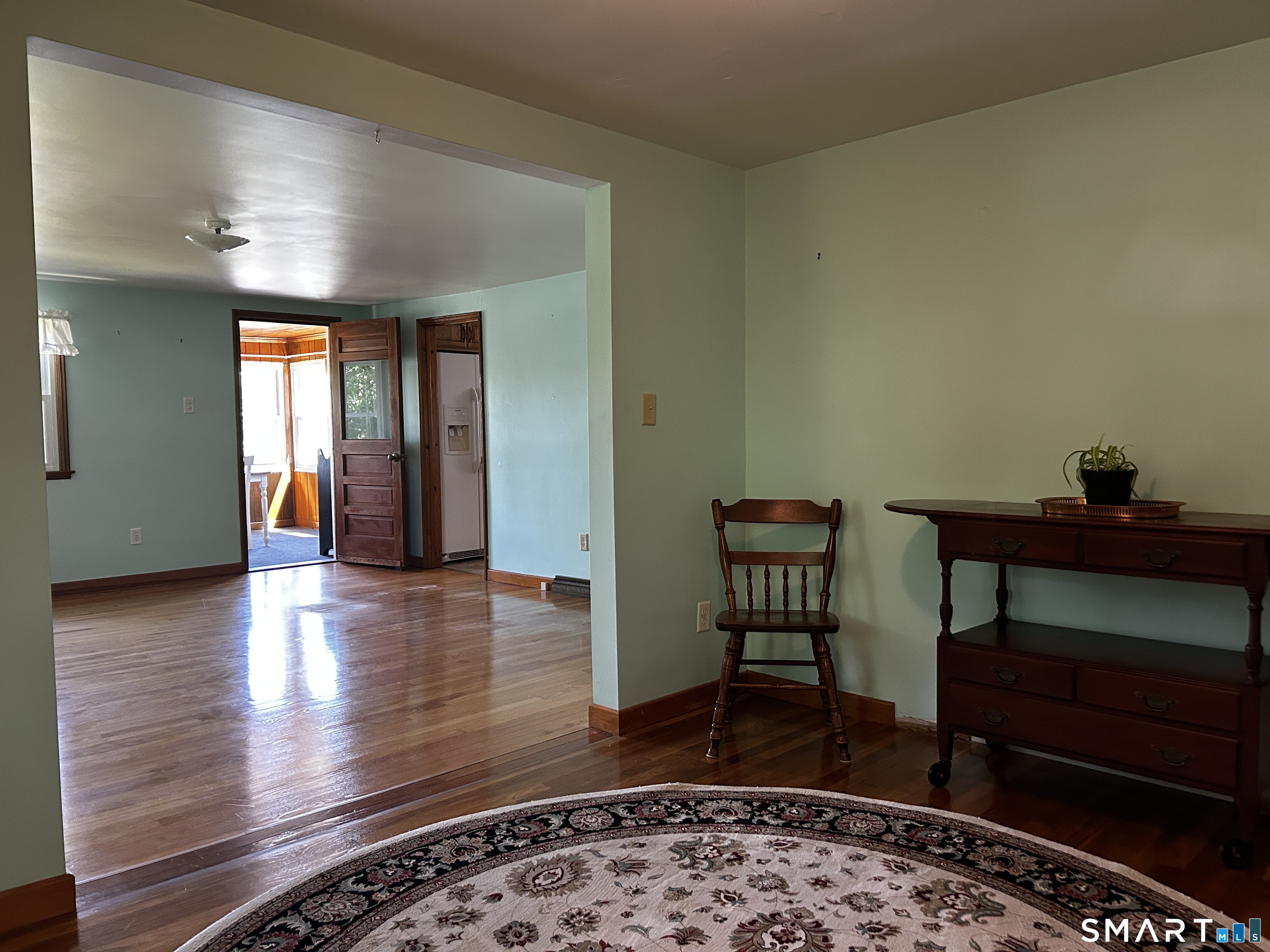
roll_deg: +0.9
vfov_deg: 53.1
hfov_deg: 67.3
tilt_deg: -3.6
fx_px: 954
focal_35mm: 26
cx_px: 635
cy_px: 476
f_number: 1.5
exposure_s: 1/60
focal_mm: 5.7
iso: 320
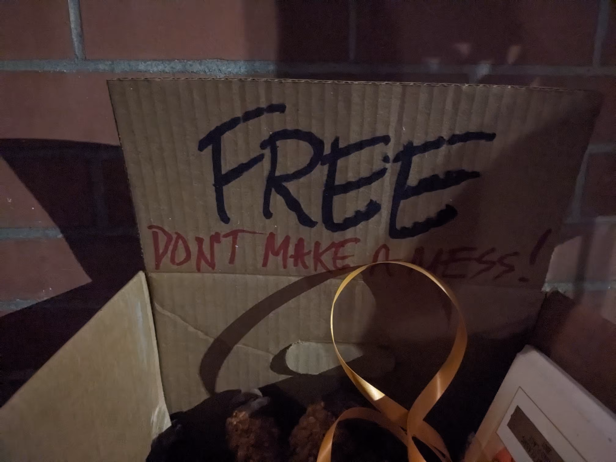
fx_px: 480
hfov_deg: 65.3
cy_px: 231
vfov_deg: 51.4
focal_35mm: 27
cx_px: 308
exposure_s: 1/15
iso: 5610
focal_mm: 4.38
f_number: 1.73
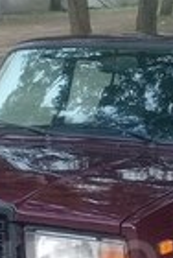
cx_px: 109
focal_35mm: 114
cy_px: 262
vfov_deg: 17.5
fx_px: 818
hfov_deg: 12.1
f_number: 2.2
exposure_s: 1/124
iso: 64
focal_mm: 3.3
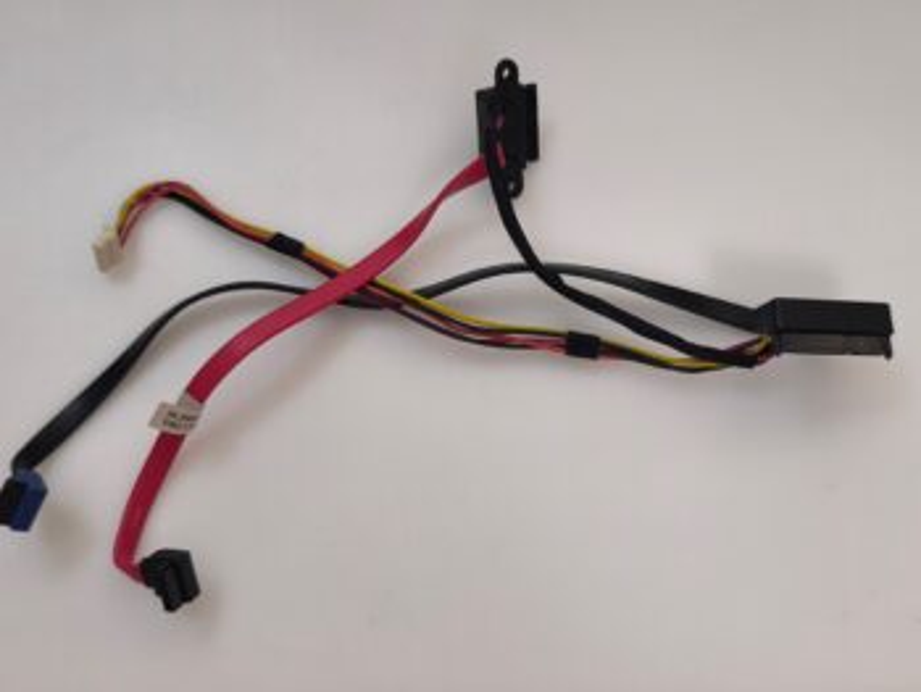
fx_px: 932
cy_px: 346
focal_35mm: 35
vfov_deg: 40.7
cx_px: 460
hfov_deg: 52.6
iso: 250
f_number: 1.6
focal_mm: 6.57
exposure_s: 1/50
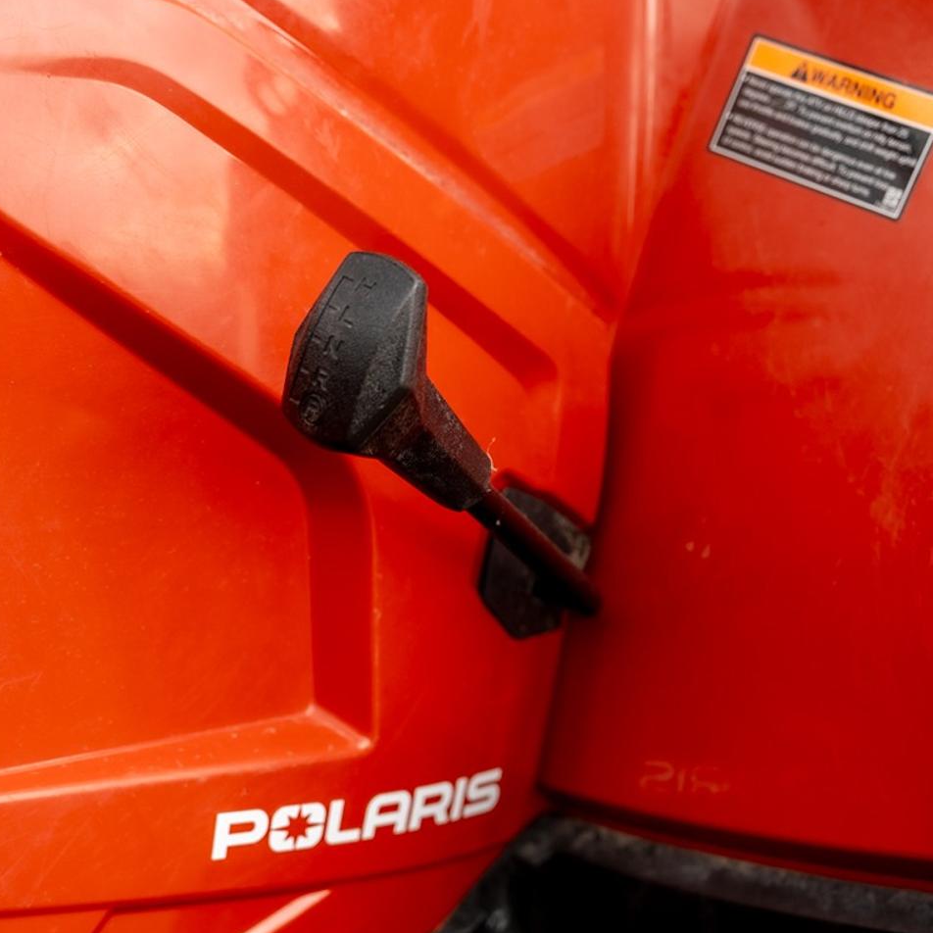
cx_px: 466
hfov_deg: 24.3
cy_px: 466
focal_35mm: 71
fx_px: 2165
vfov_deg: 24.3
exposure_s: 1/160
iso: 250
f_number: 4
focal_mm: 50
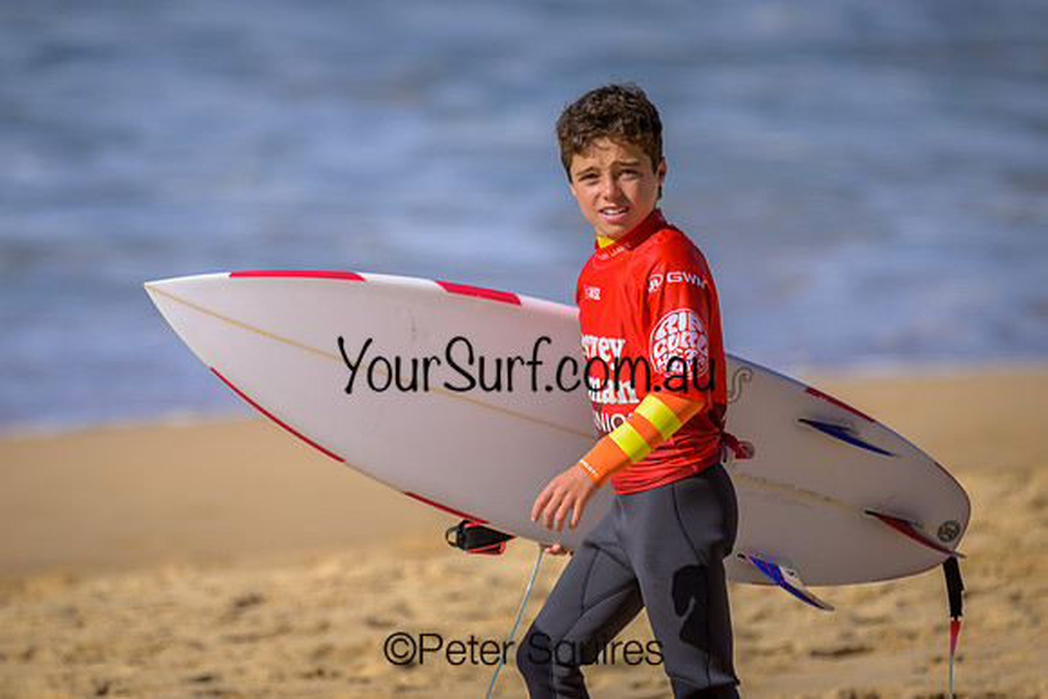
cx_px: 524
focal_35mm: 800
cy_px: 350
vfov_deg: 1.7
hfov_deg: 2.6
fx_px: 23293
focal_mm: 800
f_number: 6.3
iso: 280
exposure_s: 1/2000
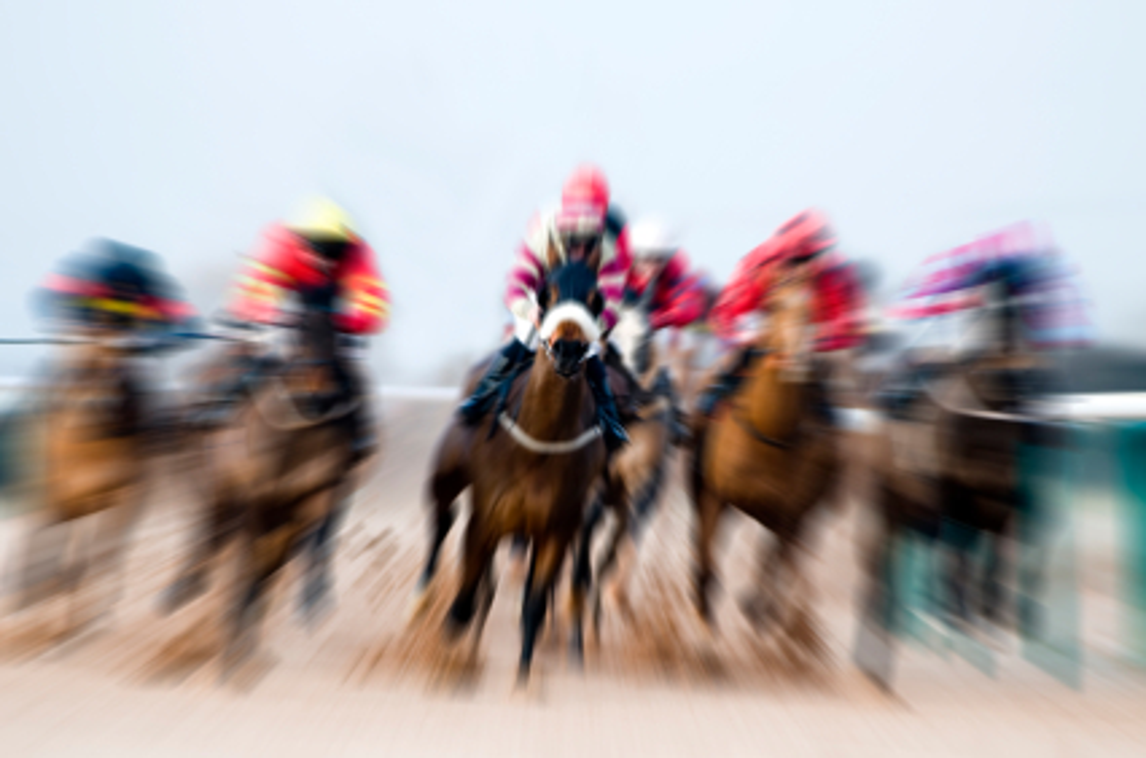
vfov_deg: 3.3
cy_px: 379
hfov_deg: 4.9
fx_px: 13340
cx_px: 573
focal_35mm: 420
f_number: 4
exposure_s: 1/640
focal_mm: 280
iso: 250
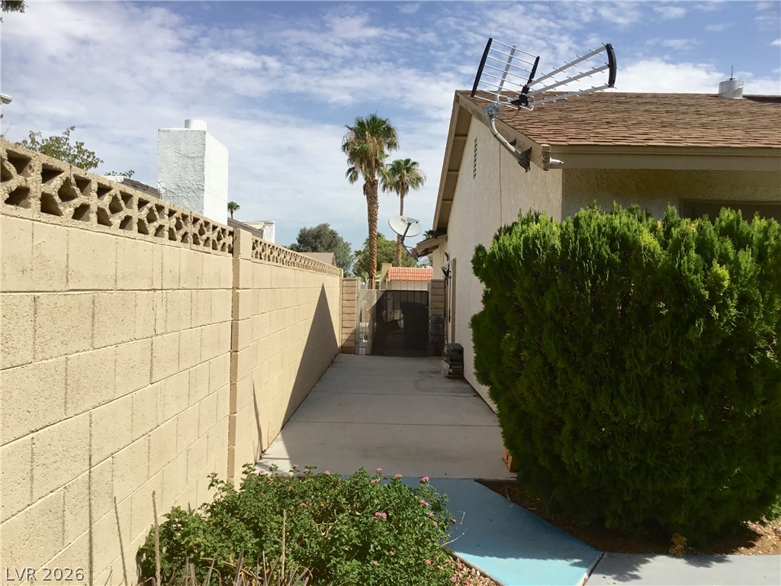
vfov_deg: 45.4
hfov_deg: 58.4
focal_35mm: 31
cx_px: 390
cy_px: 293
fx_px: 699
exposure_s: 1/1404
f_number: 2.4
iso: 25
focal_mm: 3.3
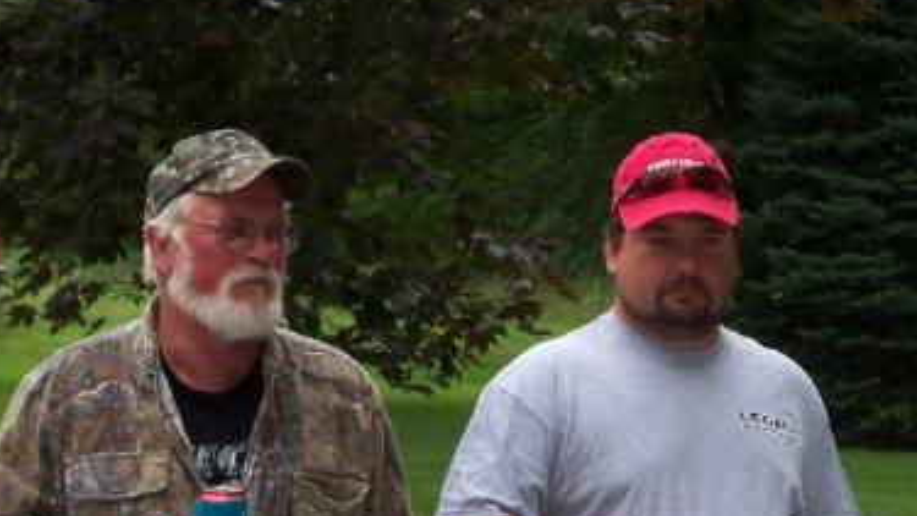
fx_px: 4158
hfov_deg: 12.6
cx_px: 665
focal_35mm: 171
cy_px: 472
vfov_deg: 7.1
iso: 100
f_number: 4.2
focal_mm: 16.3
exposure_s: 1/125
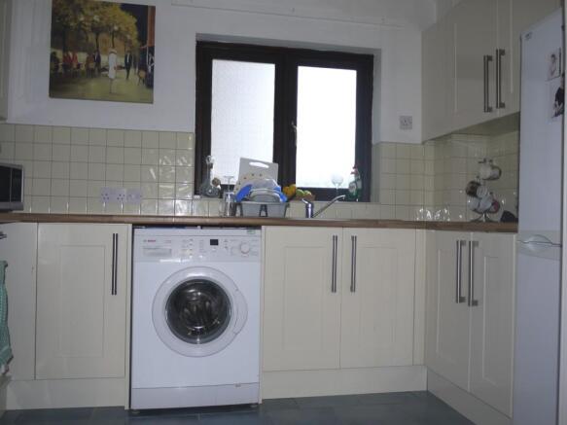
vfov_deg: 44.1
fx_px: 524
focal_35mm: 32
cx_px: 284
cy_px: 212
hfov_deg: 56.8
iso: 100
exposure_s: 1/30
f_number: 3.7
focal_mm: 16
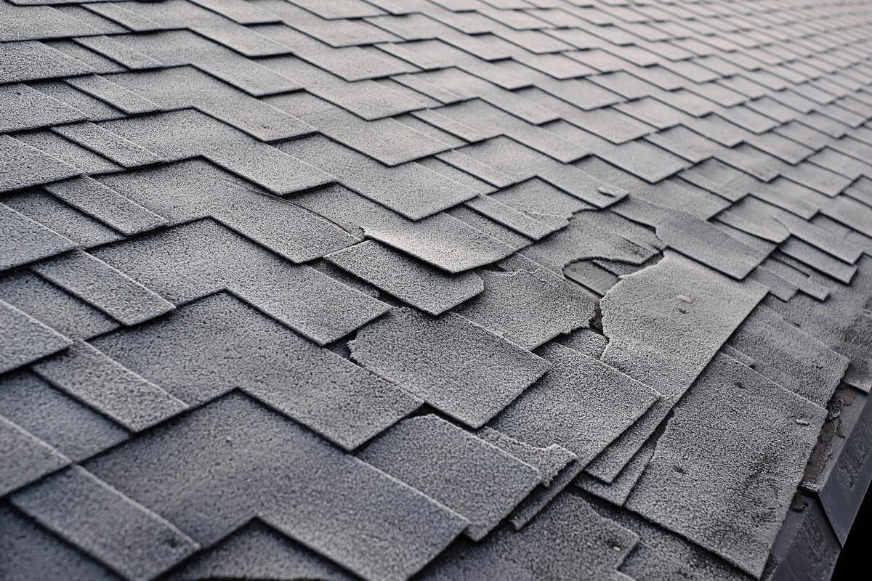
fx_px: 1284
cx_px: 436
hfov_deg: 37.5
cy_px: 290
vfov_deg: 25.5
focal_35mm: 53
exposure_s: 1/85
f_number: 4
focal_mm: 35
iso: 200
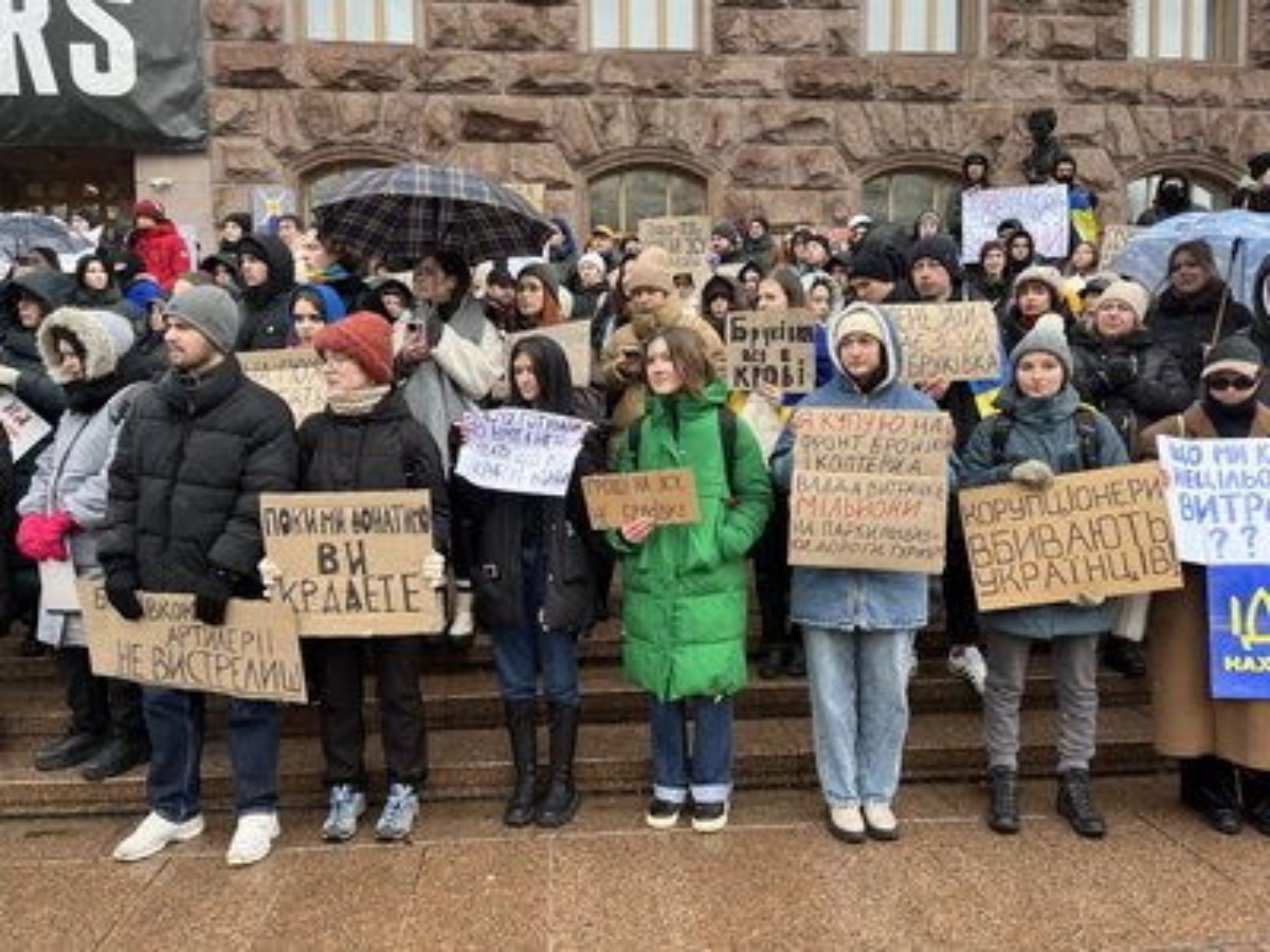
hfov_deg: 67.3
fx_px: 954
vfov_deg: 53.1
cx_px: 635
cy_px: 476
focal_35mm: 26
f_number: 1.6
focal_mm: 5.1
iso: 80
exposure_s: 1/122
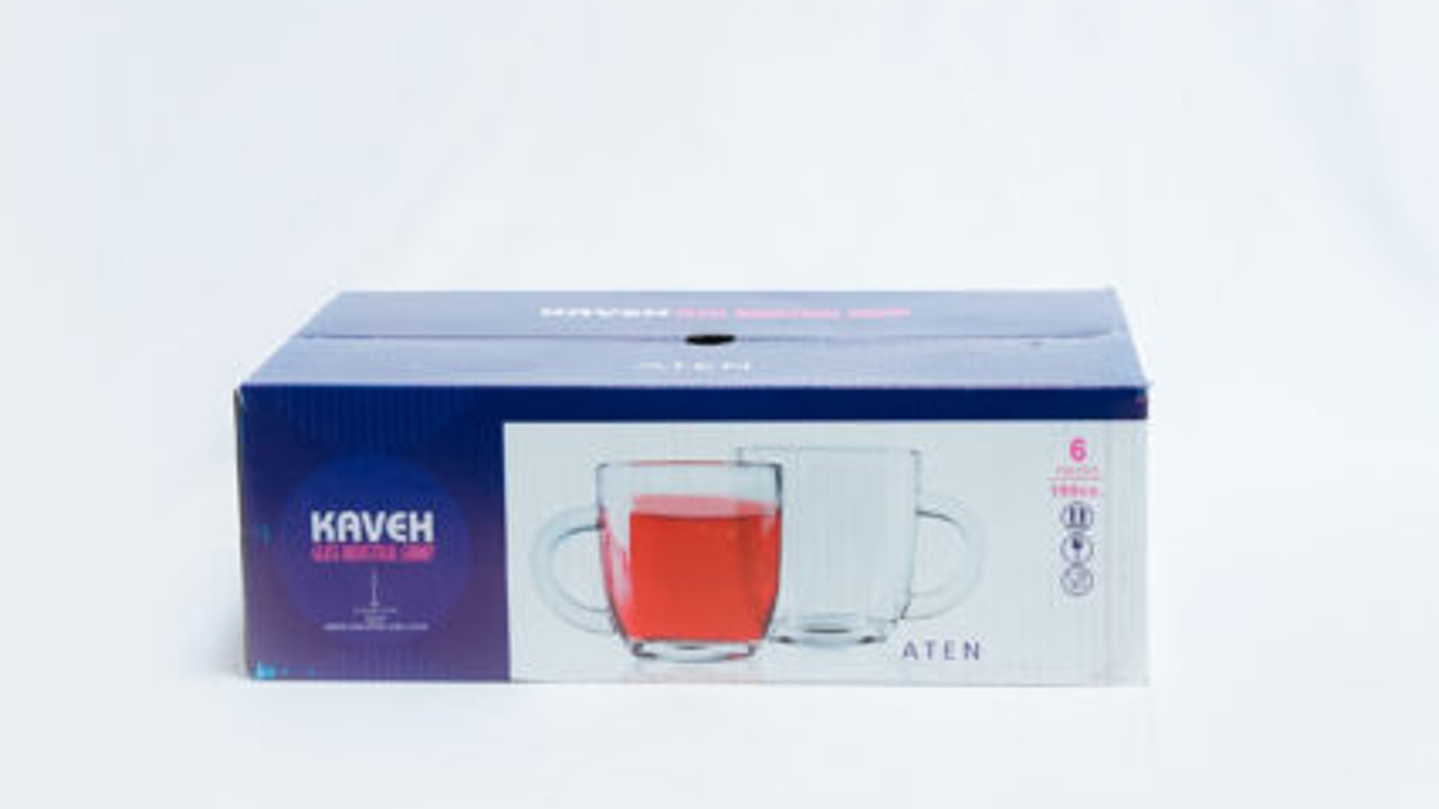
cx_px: 718
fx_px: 3319
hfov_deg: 24.5
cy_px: 333
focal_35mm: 87
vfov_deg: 13.9
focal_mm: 55
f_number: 10
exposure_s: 1/125
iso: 3200
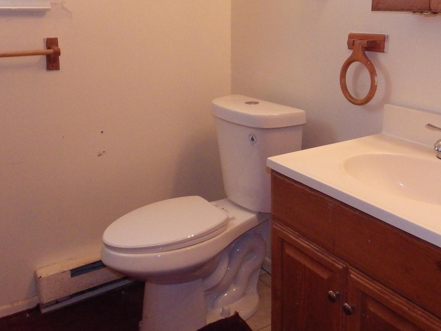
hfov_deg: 50.1
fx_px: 471
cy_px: 103
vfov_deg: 38.1
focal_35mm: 37
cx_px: 233
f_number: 3.1
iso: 400
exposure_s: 1/45
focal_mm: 4
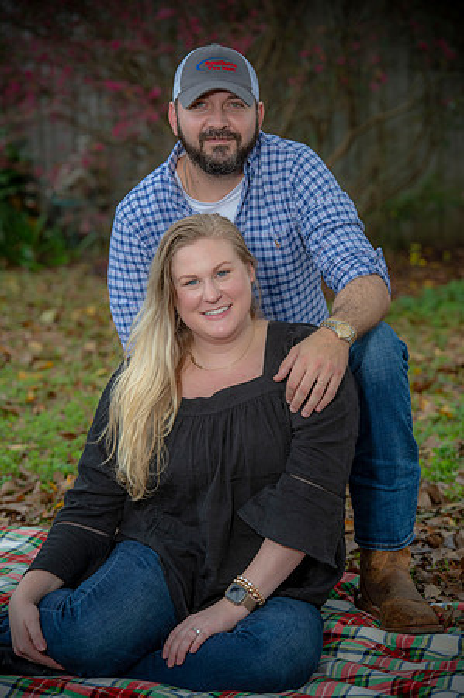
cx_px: 232
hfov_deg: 10.9
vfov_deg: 16.4
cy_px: 349
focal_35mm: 125
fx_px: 2422
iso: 160
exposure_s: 1/200
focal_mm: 125
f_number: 5
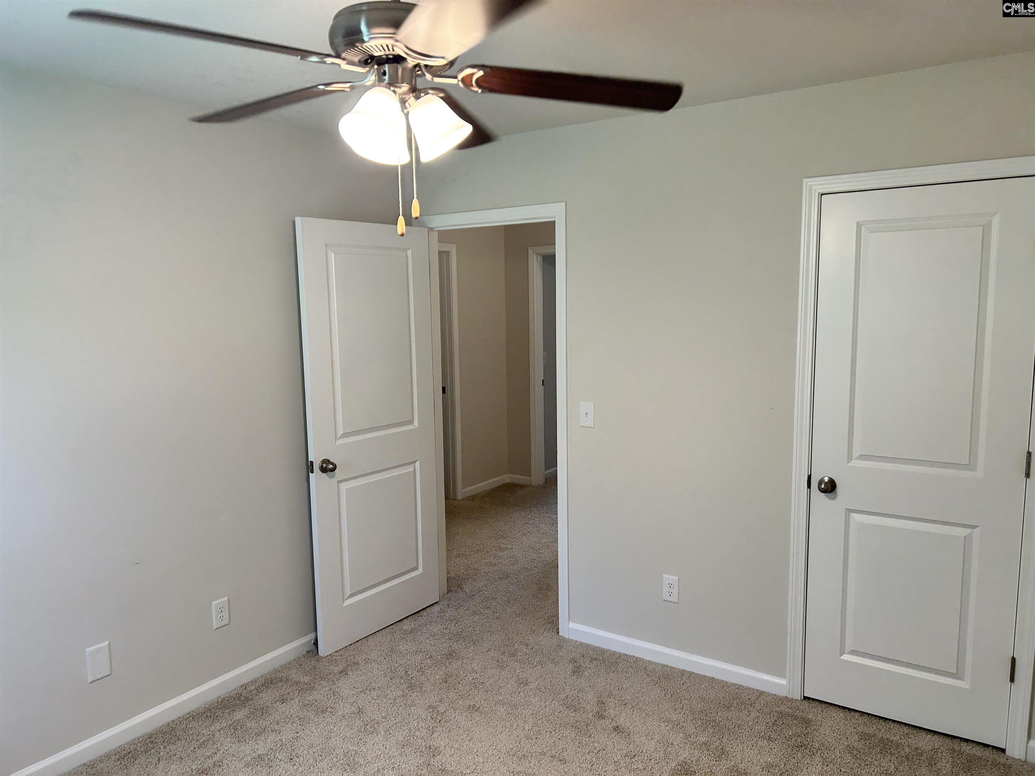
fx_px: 777
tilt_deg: -8.2
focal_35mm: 26
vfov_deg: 53.1
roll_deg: +1.1
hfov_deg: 67.3
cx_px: 518
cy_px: 388
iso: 80
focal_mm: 5.7
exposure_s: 1/60
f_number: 1.5
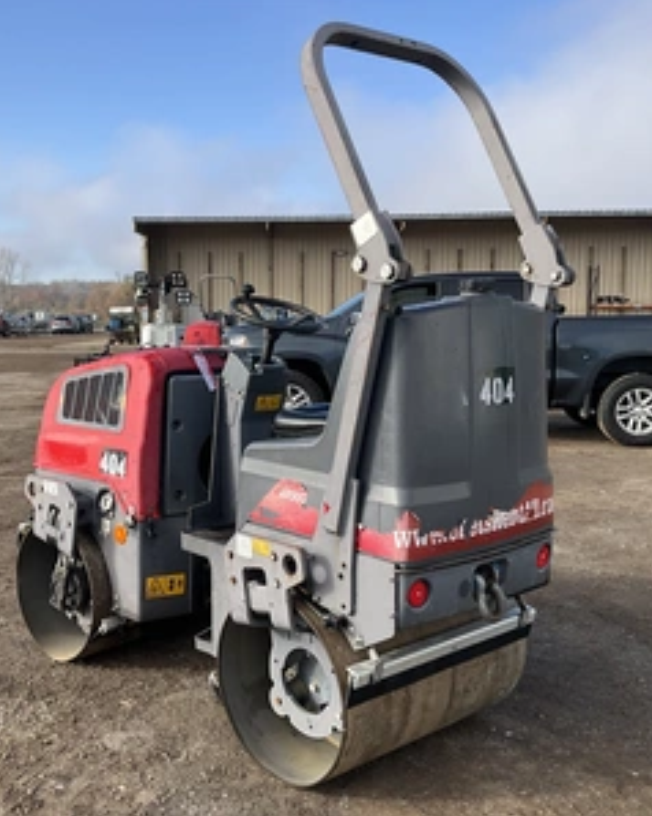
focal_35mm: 38
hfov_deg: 38.8
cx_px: 230
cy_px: 408
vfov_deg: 48.0
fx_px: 918
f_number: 1.8
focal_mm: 3
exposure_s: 1/1035
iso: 25
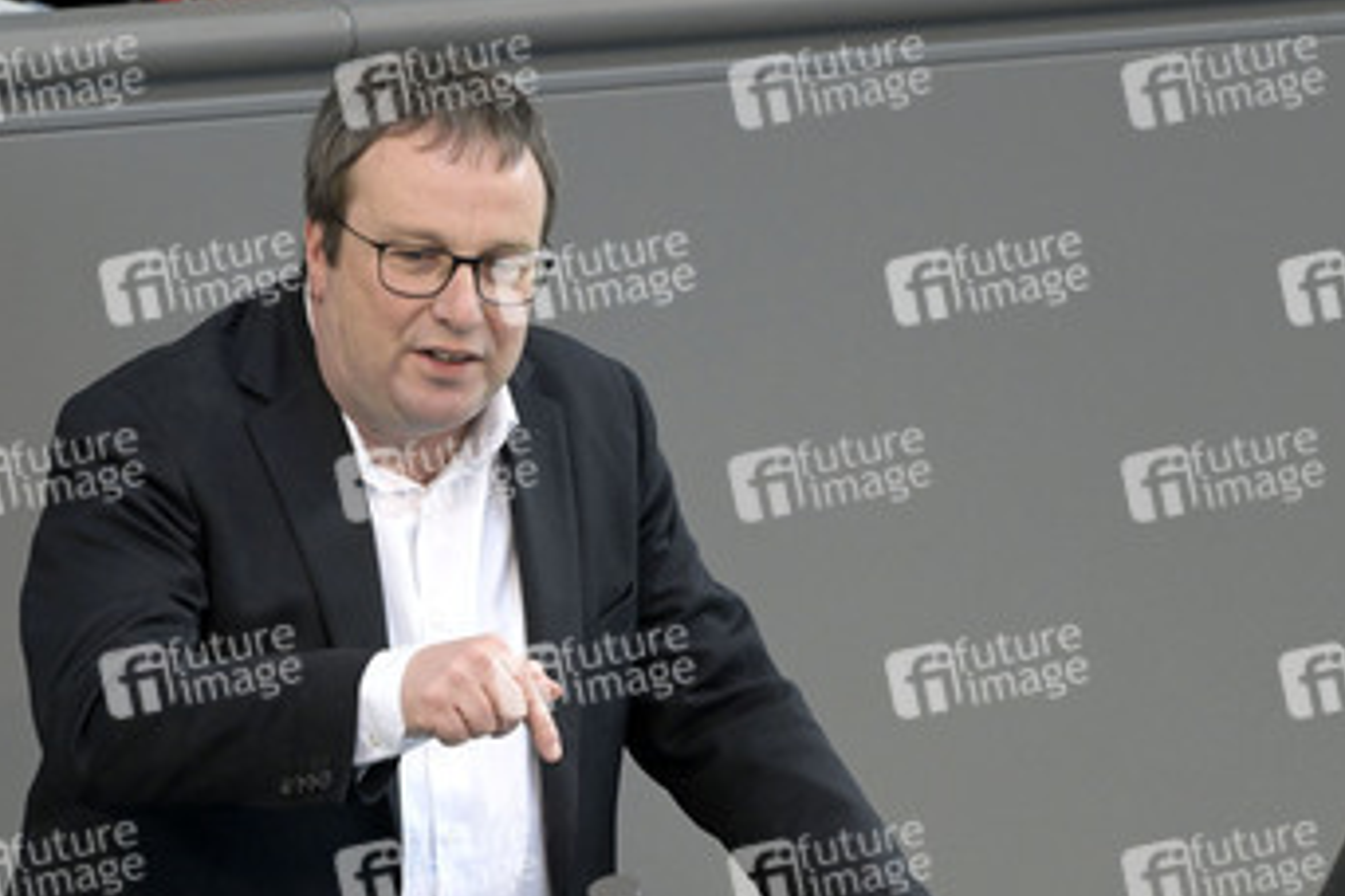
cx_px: 490
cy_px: 574
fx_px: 18716
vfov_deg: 2.7
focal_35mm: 501
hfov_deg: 4.1
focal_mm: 380
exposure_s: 1/400
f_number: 5.6
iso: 8000
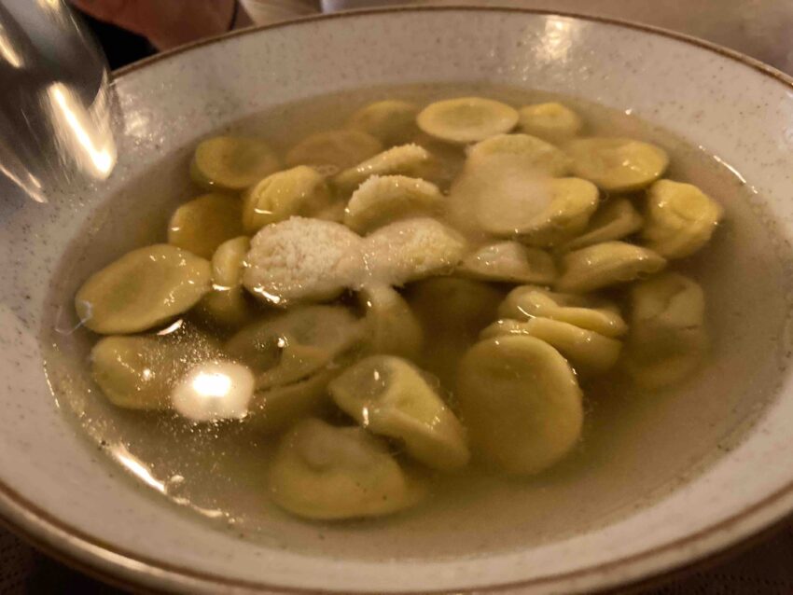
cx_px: 396
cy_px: 298
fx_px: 642
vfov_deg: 49.8
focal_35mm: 28
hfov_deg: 63.4
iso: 640
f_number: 1.8
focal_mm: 3.99
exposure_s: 1/25
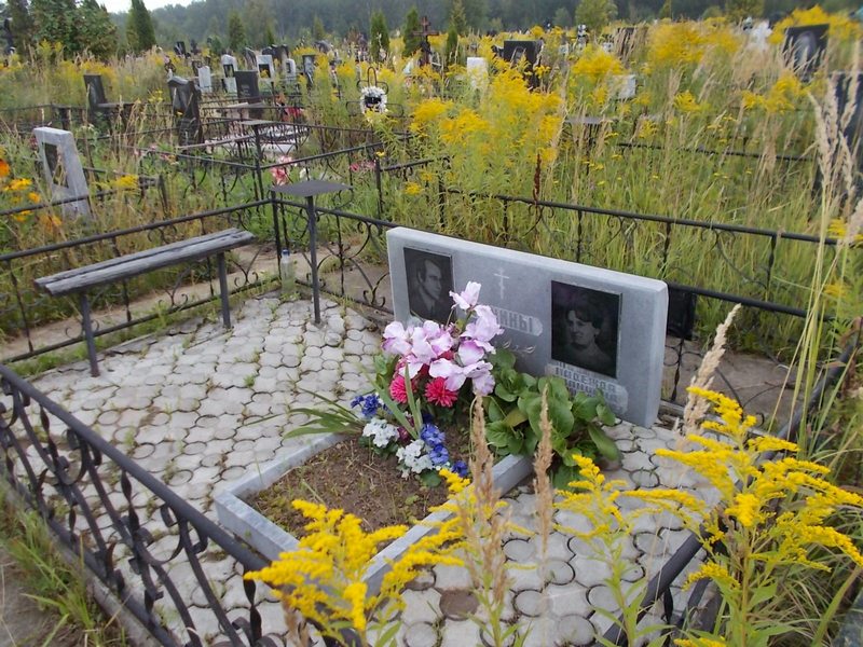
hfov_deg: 67.3
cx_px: 432
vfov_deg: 53.1
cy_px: 324
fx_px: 648
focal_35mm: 26
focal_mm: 4.6
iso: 80
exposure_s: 1/160
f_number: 3.2
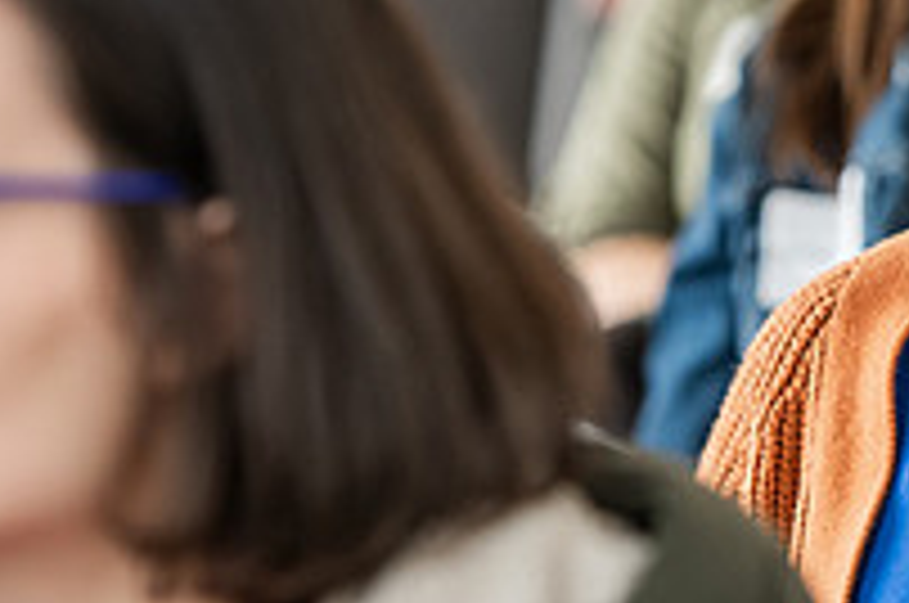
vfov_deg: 3.7
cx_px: 963
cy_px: 146
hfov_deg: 5.5
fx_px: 9428
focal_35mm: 374
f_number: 3.2
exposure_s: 1/160
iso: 1000
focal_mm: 130
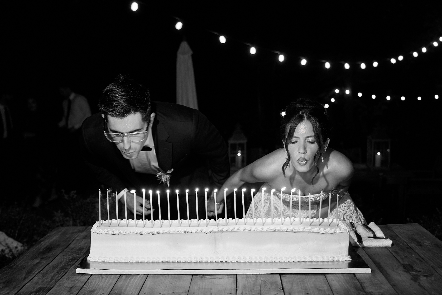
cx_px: 221
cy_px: 148
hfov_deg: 54.4
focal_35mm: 35
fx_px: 430
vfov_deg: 37.9
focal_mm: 35
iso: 1000
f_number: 2.8
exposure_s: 1/60
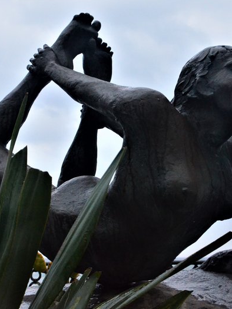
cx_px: 129
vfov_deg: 33.8
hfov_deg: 25.7
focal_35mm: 57
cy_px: 154
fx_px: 509
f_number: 8
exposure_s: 1/60
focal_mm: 26
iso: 5000
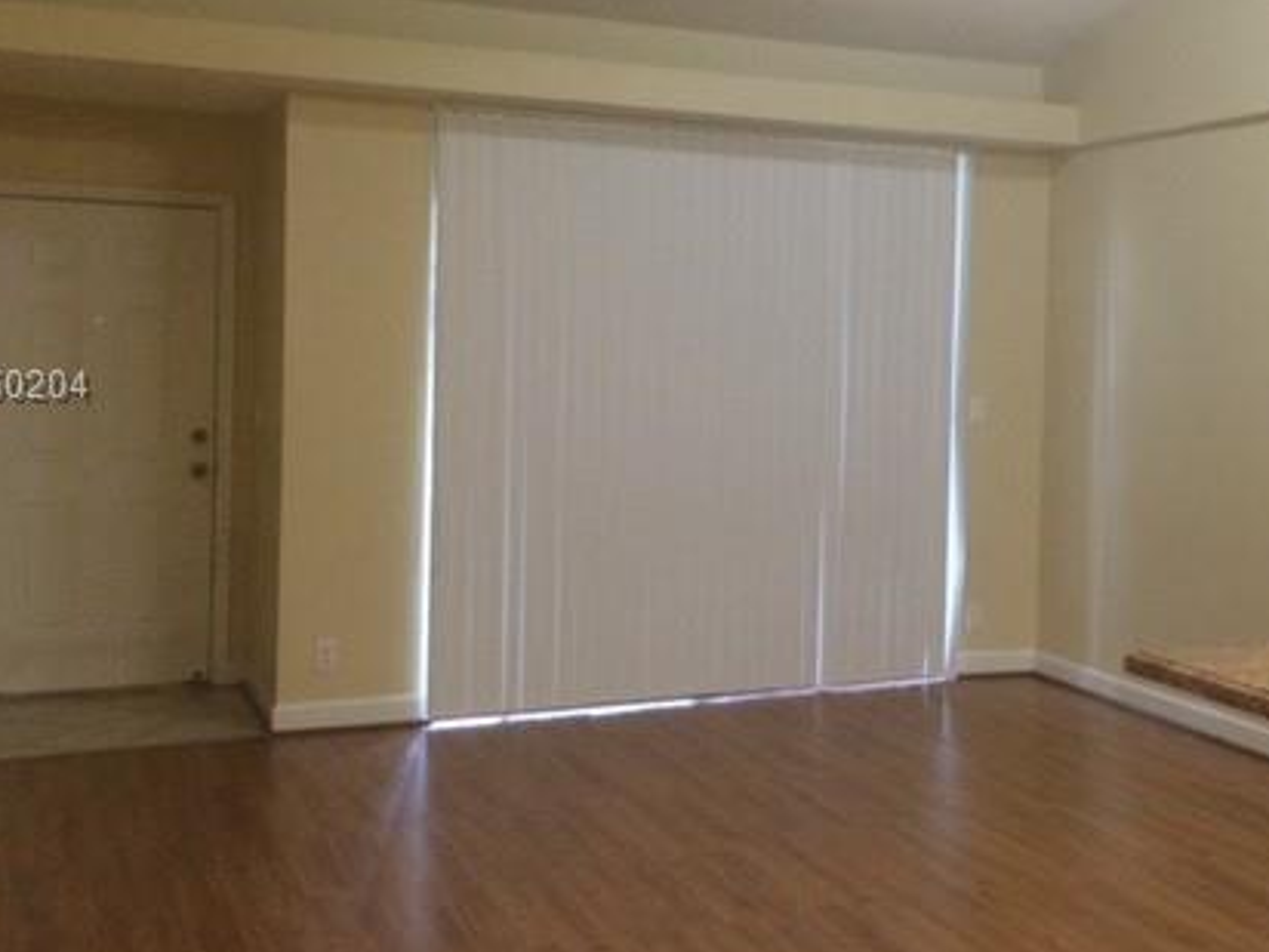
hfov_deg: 41.4
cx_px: 872
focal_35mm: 45
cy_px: 388
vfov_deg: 32.1
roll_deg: +0.3
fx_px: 1650
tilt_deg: -1.0
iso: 250
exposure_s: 1/30
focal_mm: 4.15
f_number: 2.2
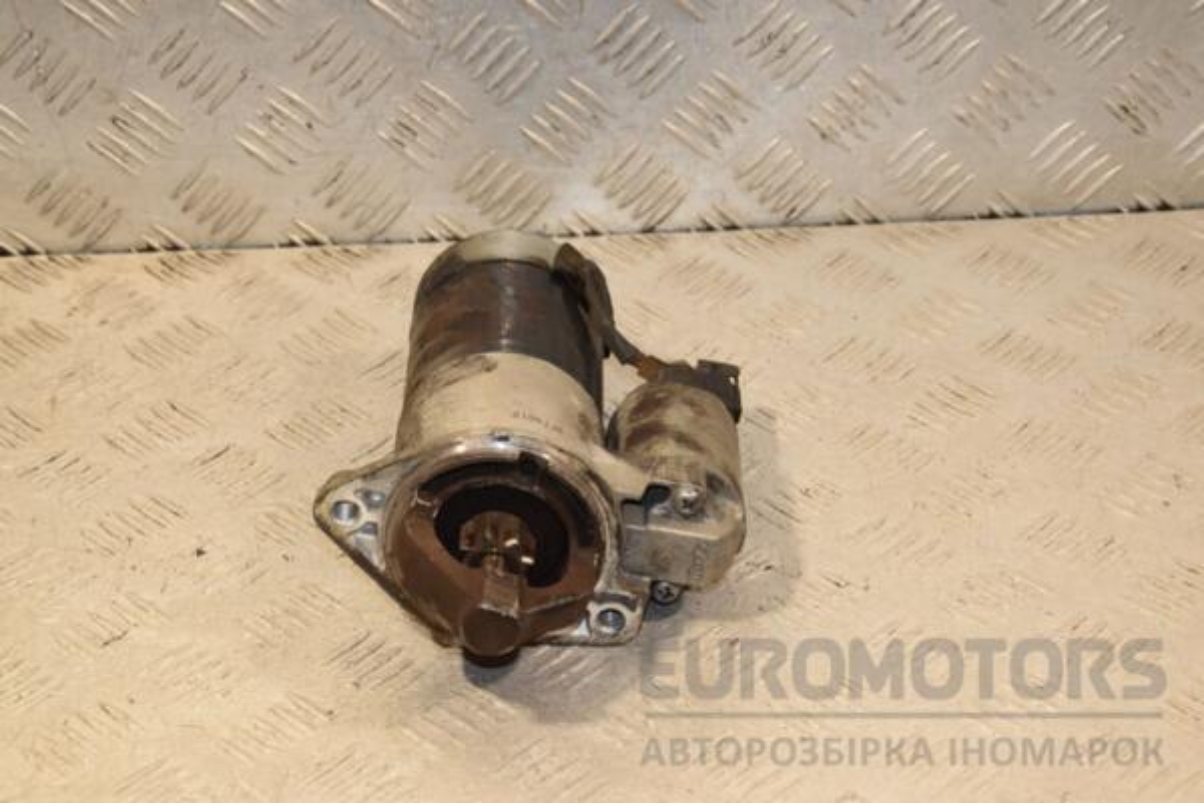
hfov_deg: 26.0
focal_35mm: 78
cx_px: 602
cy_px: 402
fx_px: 2608
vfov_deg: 17.5
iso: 800
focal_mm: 52
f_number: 7.1
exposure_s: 1/200
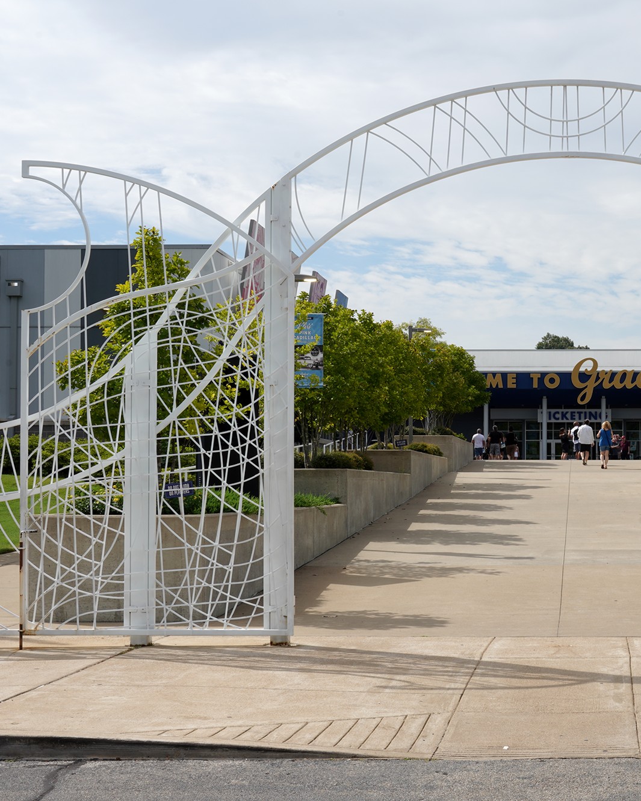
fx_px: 1304
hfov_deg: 26.8
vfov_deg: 34.1
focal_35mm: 55
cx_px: 563
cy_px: 401
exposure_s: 1/100
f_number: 18
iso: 100
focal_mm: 39
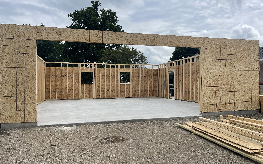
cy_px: 84
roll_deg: -0.2
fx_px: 194
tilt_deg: +1.2
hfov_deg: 68.4
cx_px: 130
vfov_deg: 46.0
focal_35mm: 27
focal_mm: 5.1
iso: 32
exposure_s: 1/5917
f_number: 1.6
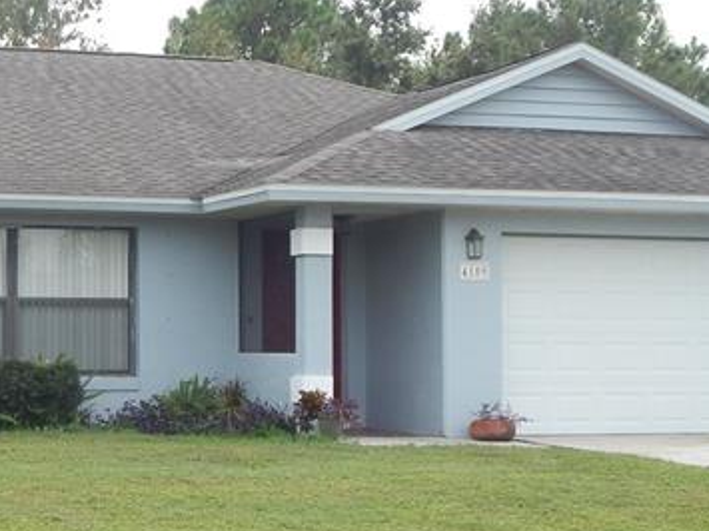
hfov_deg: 19.3
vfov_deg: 14.6
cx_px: 190
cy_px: 285
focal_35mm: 101
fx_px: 2068
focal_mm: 6.1
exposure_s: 1/400
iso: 125
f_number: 3.3
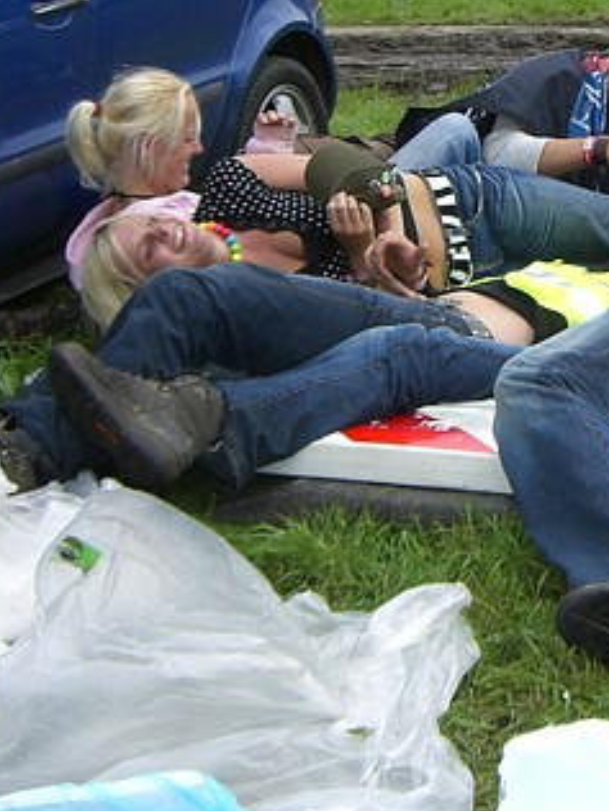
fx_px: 1806
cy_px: 205
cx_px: 586
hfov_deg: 18.7
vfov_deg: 25.1
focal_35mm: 77
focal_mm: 6.2
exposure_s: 1/250
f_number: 4.3
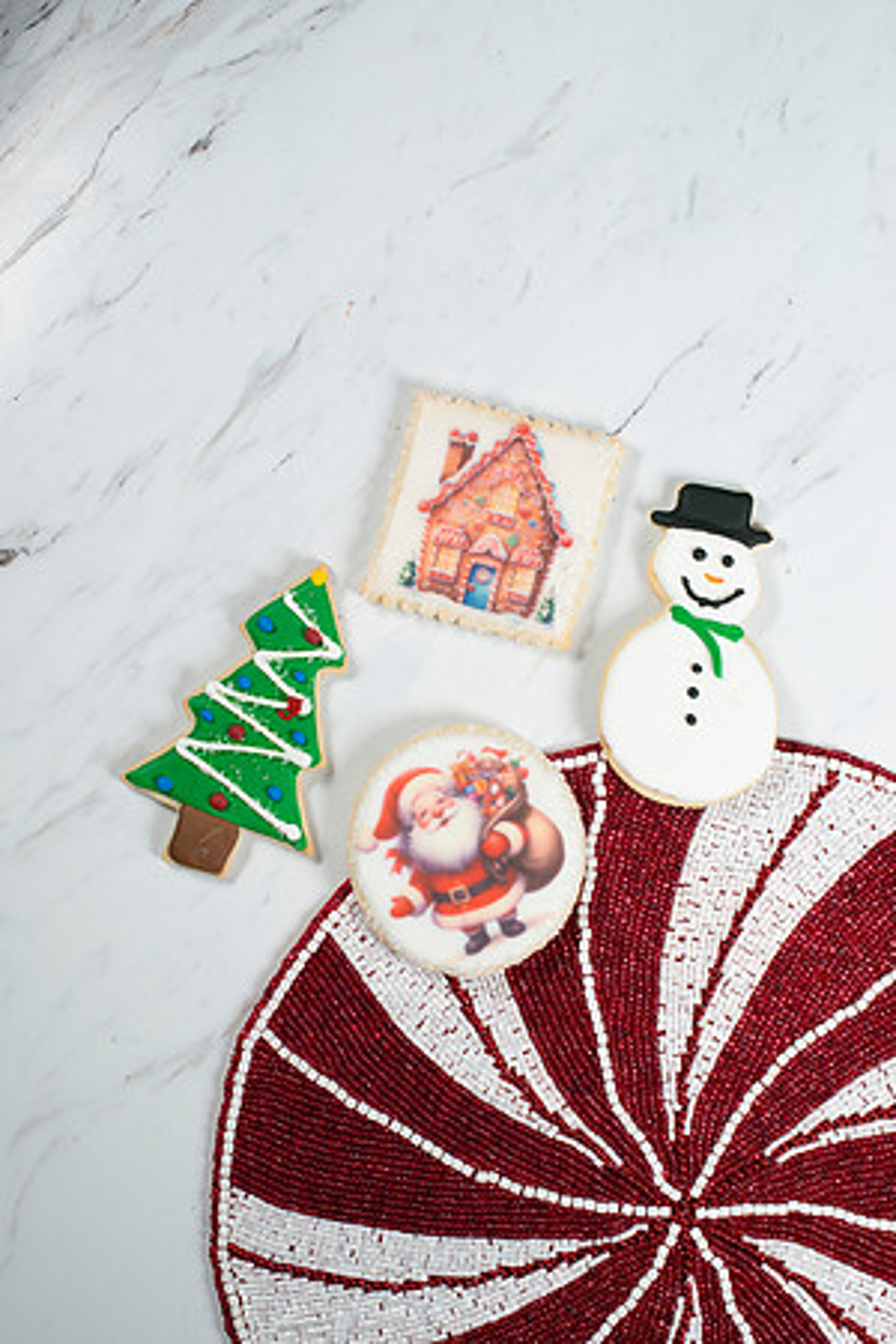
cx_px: 448
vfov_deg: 39.6
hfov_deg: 27.0
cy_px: 672
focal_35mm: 50
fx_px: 1867
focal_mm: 50
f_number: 7.1
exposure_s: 1/200
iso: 200
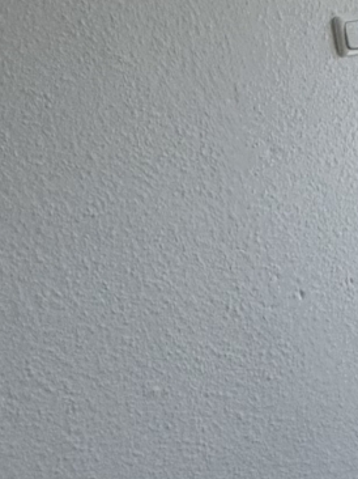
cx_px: 1143
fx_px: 1353
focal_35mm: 98
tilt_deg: -13.9
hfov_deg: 10.1
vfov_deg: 20.0
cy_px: 236
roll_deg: +1.0
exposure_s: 1/445
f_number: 2.2
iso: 64
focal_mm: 2.22
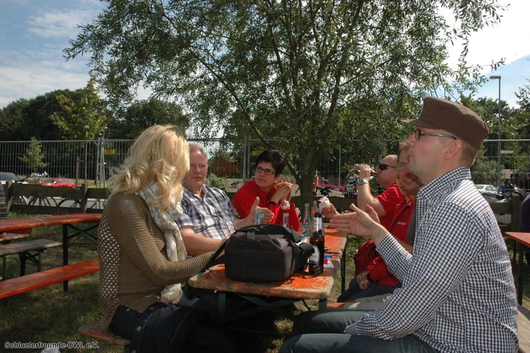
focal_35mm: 27
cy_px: 176
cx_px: 265
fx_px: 397
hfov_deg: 67.4
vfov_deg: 47.9
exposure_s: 1/500
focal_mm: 18
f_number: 9
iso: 400
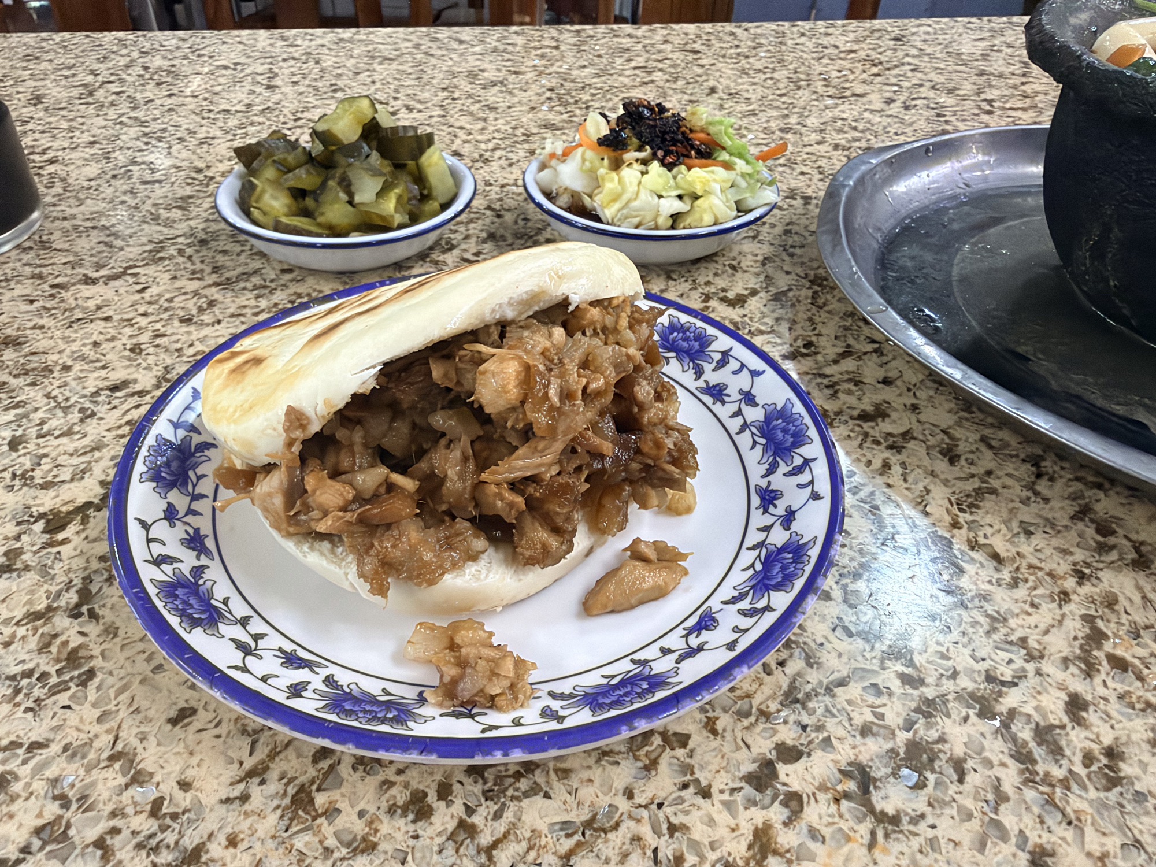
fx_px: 835
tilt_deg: -39.7
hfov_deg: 69.4
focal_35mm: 25
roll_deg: +0.5
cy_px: 434
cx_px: 578
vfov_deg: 54.9
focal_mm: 2.22
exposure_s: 1/107
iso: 320
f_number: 2.2
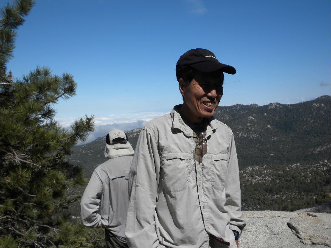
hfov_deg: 50.1
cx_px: 166
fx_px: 354
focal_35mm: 37
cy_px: 124
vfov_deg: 38.7
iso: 64
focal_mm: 6.6
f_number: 10
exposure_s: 1/207
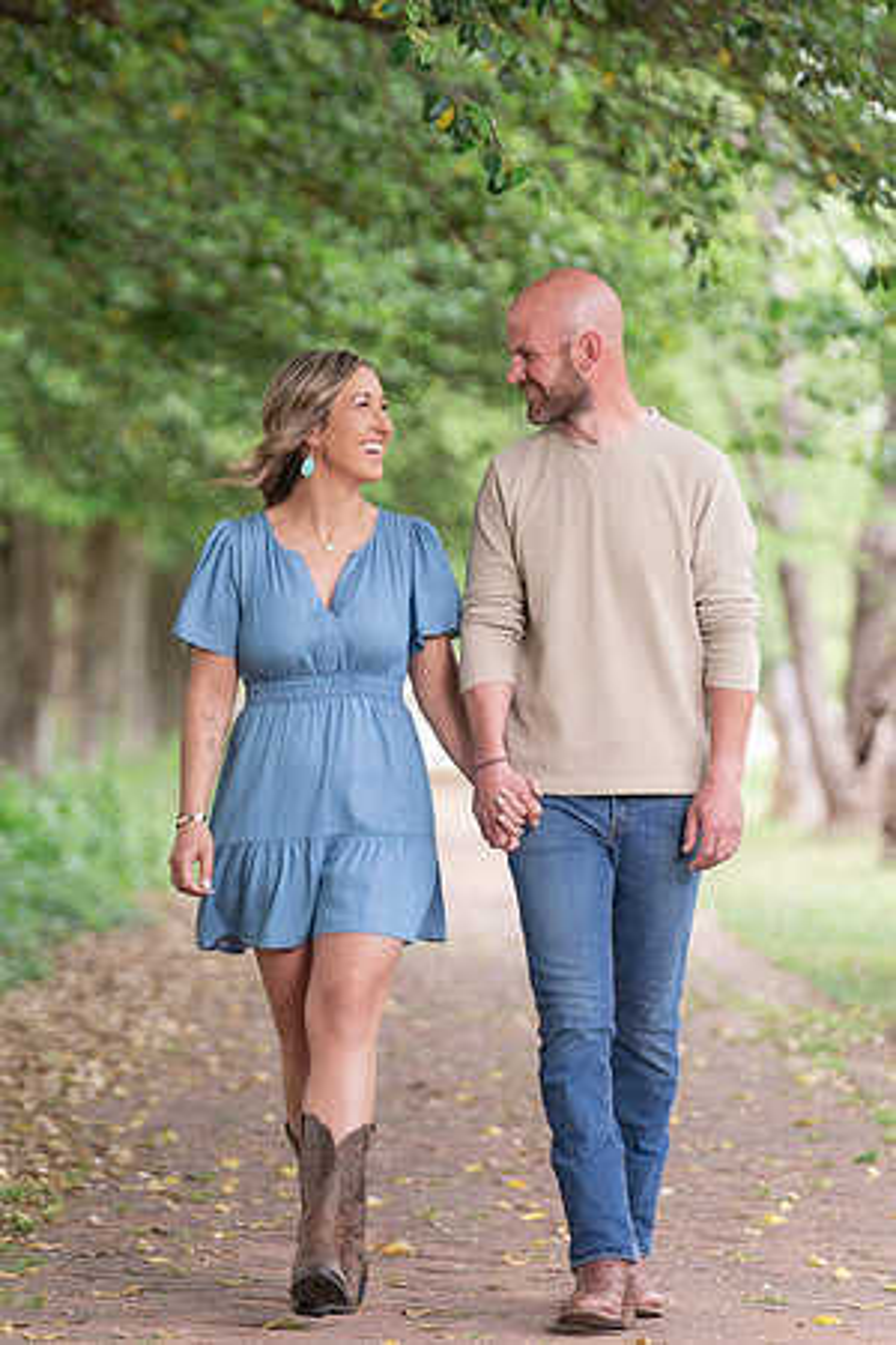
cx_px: 448
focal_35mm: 184
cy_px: 672
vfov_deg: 11.2
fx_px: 6869
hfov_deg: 7.5
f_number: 4
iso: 800
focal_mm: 184
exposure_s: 1/200
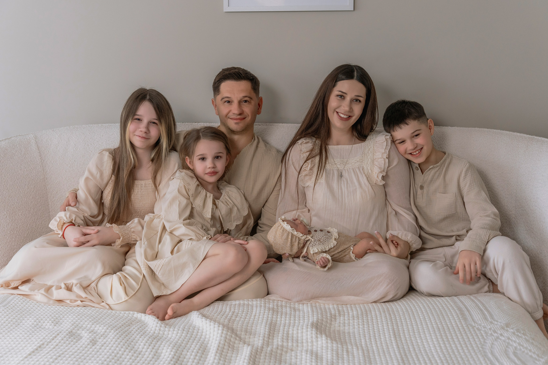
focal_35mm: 40
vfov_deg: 33.4
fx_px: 609
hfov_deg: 48.5
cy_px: 182
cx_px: 274
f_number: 3.5
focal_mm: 40
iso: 1000
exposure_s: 1/200
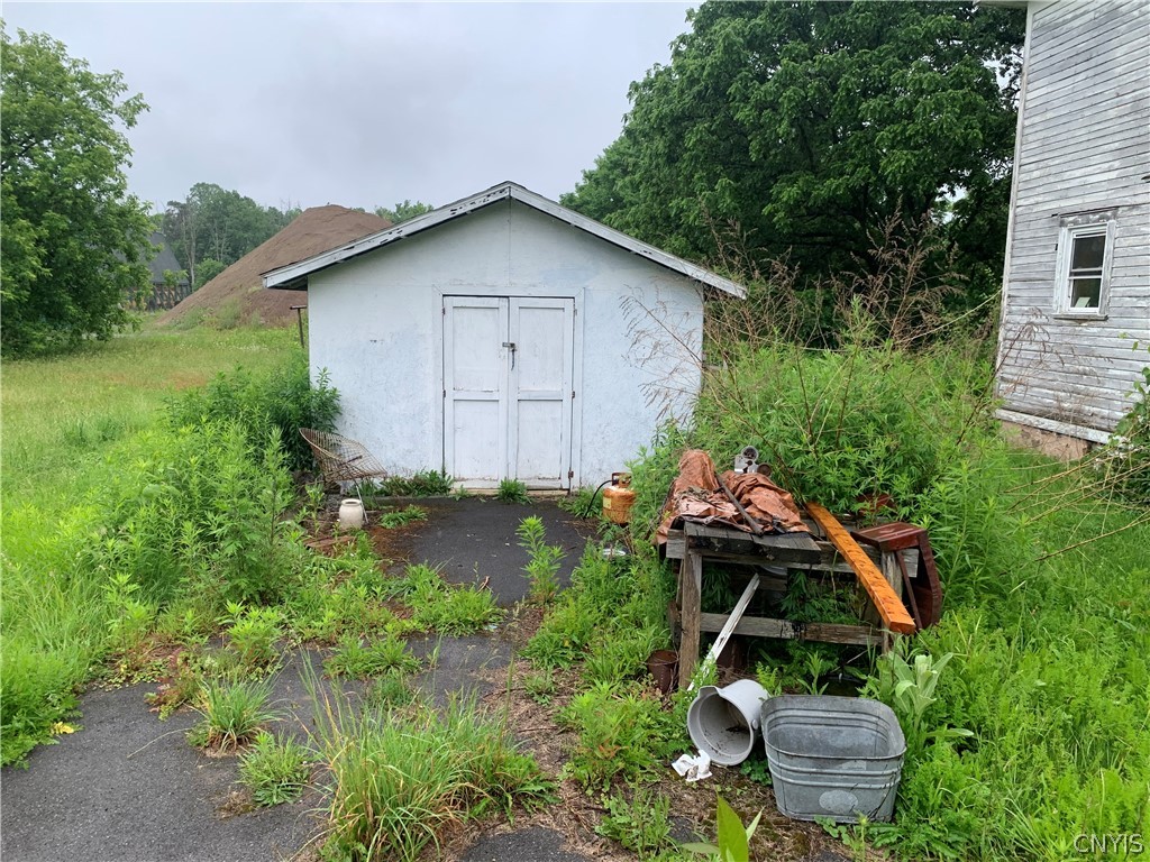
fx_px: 864
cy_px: 431
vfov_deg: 53.1
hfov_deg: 67.3
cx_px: 575
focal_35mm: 26
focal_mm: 4.25
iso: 25
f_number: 1.8
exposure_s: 1/879
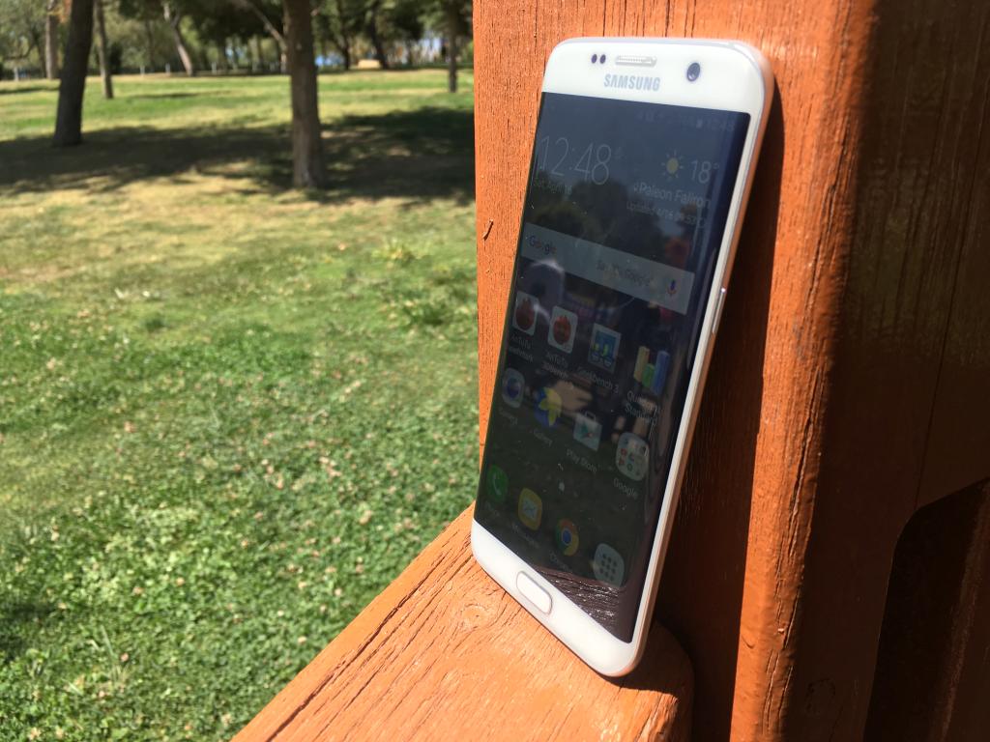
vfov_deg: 48.2
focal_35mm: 29
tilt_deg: -21.3
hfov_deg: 61.7
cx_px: 495
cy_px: 371
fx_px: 829
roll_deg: -0.7
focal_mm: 4.15
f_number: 2.2
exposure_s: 1/601
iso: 25
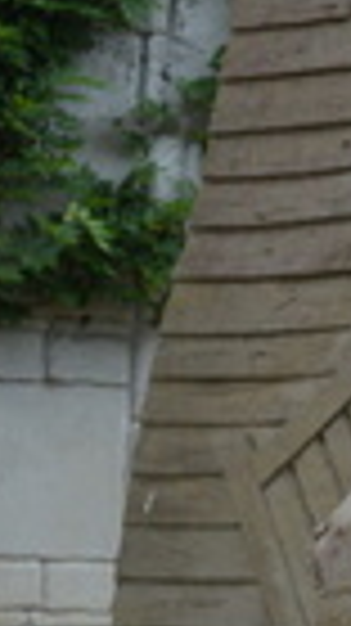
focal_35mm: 199
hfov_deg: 5.5
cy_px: 365
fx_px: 3299
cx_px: 1274
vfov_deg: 10.8
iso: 100
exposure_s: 1/125
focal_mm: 22
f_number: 8
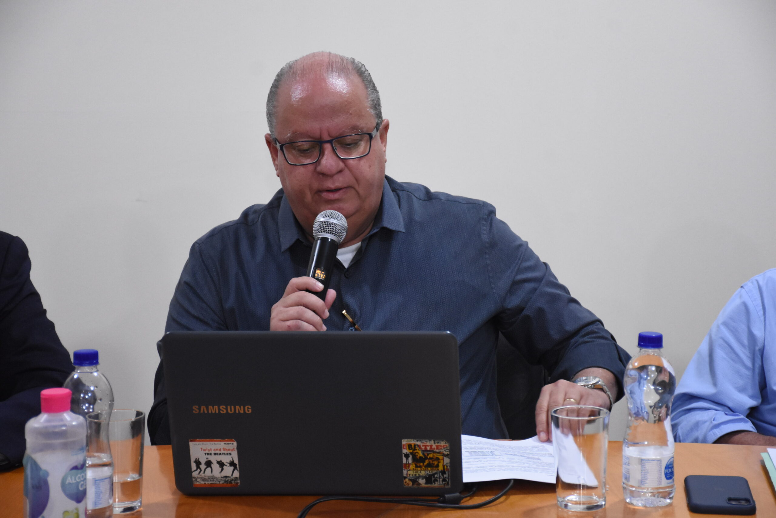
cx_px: 388
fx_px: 2264
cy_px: 259
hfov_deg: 19.5
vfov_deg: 13.0
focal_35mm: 105
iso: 2500
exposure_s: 1/125
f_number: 5
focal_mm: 70
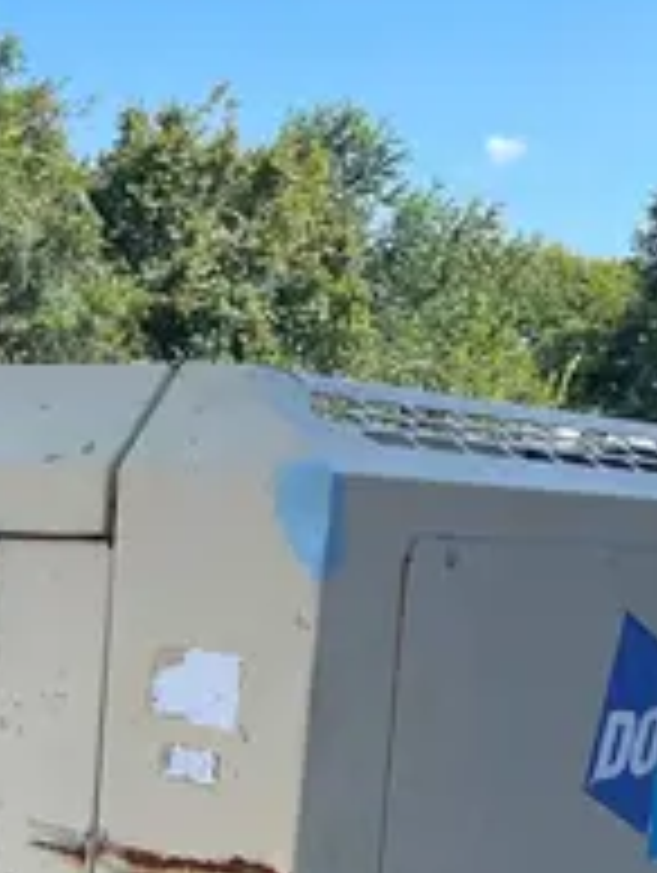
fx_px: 2475
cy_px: 1258
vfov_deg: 18.1
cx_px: -252
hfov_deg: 14.4
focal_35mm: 98
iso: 32
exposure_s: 1/1103
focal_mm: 4.2
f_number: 1.6
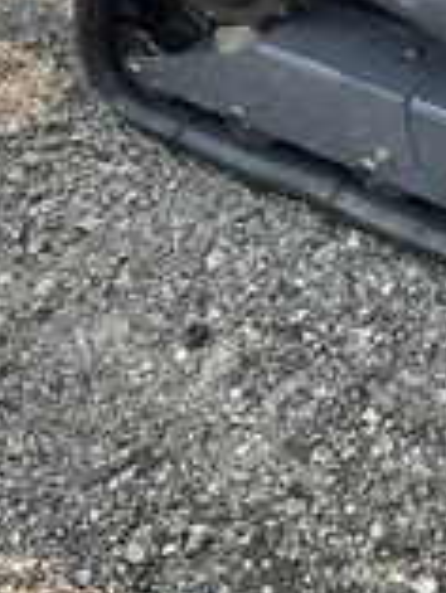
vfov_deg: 25.7
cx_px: 491
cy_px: 94
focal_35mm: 74
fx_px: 1270
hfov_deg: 19.1
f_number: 1.8
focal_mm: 3
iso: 25
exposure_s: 1/358
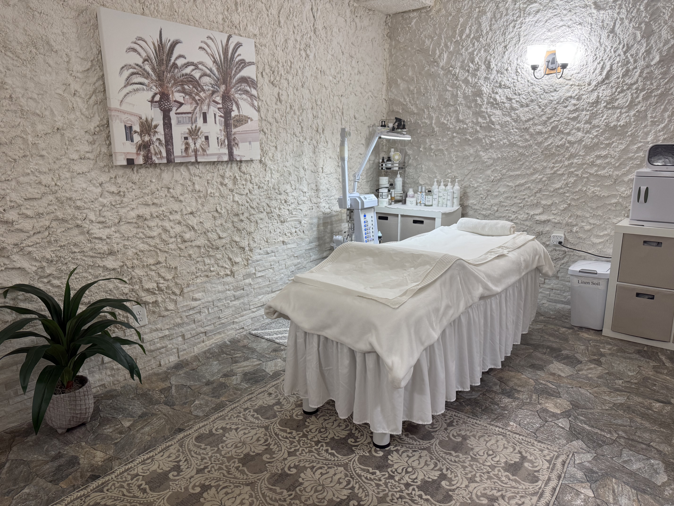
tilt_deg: -13.0
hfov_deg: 71.6
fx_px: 467
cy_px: 253
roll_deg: +1.4
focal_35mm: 24
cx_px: 337
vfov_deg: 56.8
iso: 125
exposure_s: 1/60
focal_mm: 6.76
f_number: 1.78
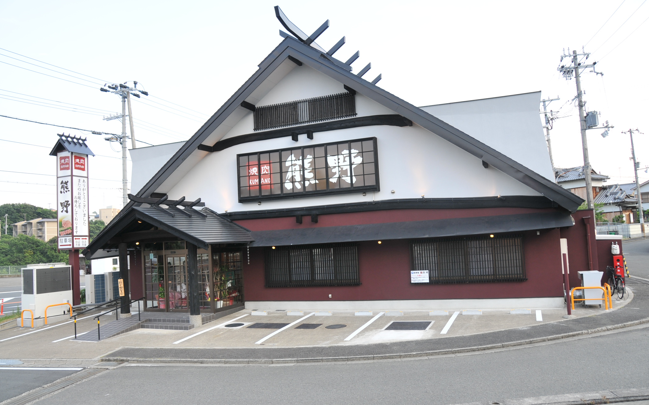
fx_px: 495
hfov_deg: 66.5
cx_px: 322
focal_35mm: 28
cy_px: 192
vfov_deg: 44.5
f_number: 5
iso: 200
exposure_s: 1/100
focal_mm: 18
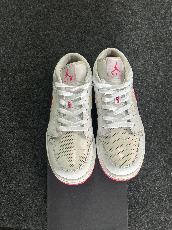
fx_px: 318
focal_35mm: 48
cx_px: 86
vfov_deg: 39.7
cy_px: 115
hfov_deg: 30.3
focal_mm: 6.86
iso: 80
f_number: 1.78
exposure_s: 1/50
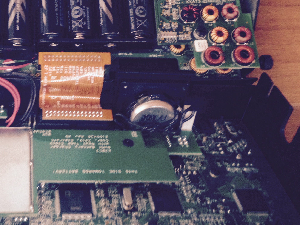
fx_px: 468
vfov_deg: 26.8
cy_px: 66
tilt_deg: -67.5
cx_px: 74
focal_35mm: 54
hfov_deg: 34.8
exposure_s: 1/15
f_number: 2.4
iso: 500
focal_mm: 4.12
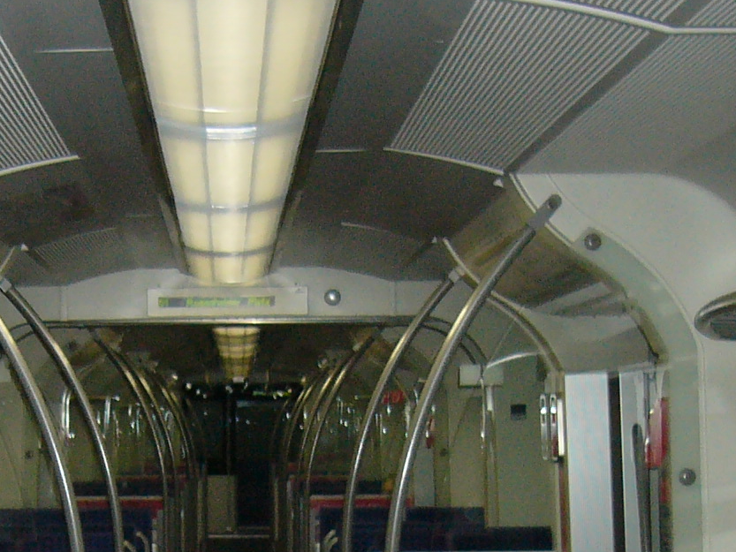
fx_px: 1829
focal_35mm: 86
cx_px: 163
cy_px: 581
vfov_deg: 16.7
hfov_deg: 22.5
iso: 300
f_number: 2.8
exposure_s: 1/60
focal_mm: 5.8
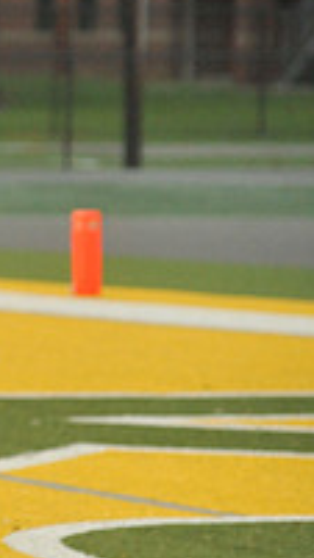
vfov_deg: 4.6
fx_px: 6930
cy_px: 339
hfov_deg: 2.6
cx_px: -472
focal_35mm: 468
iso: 4000
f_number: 5
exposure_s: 1/320
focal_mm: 155
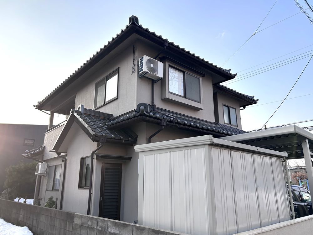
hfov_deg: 67.3
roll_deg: +0.9
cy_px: 118
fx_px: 235
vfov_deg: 53.1
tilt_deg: +15.6
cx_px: 156
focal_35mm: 26
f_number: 1.5
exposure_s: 1/1934
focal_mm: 5.7
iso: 50
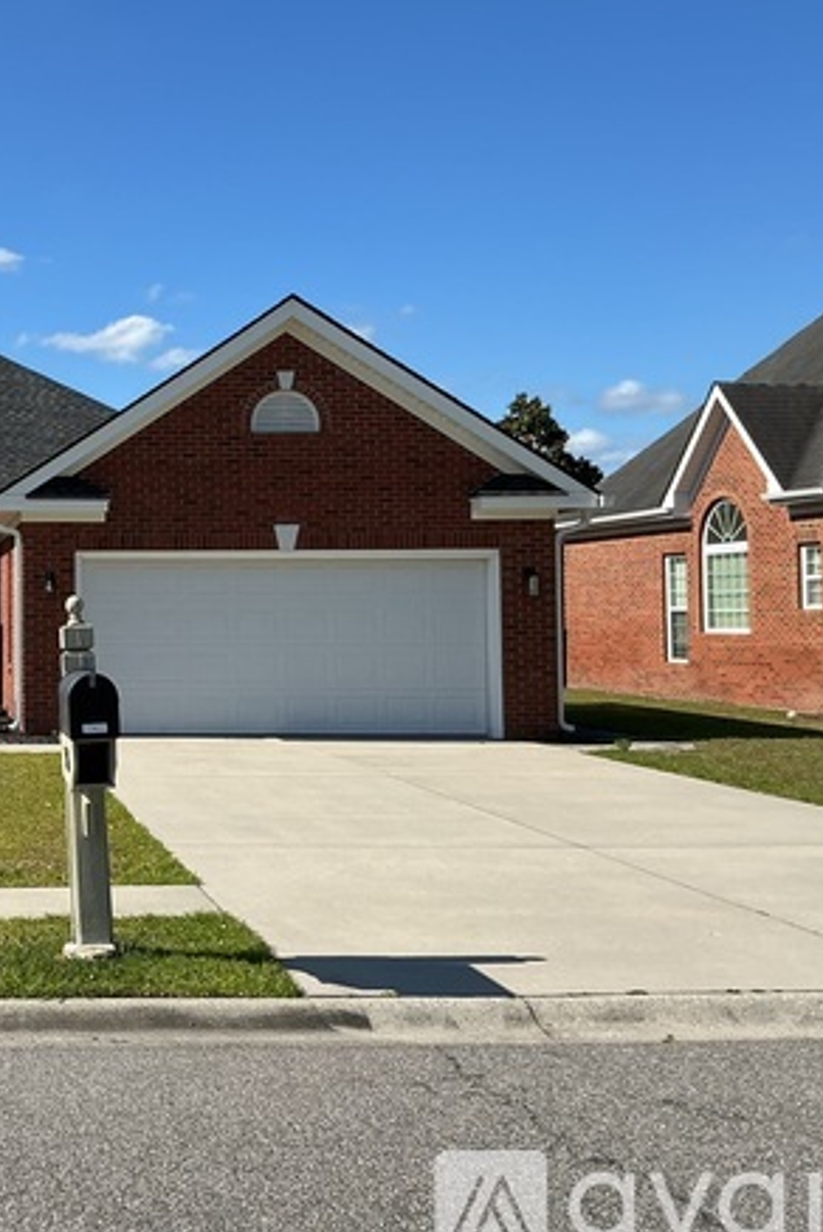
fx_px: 1575
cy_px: 558
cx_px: -49
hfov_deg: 27.2
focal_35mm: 46
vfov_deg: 42.7
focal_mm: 3
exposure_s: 1/1912
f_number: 1.8
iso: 25
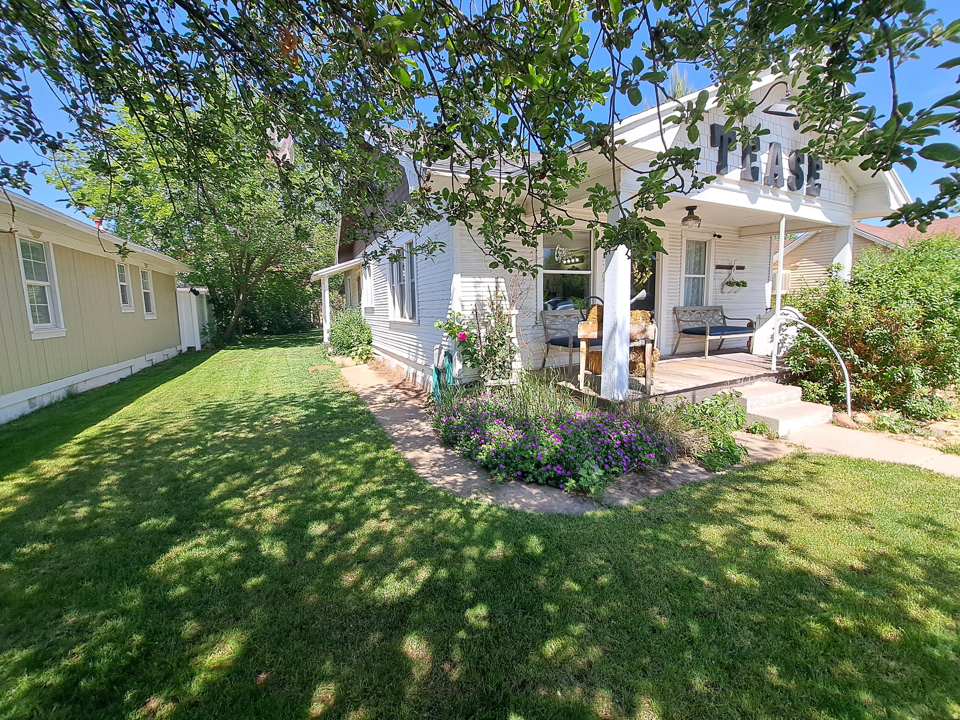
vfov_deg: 89.9
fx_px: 361
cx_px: 480
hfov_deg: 106.2
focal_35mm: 13
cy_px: 360
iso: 50
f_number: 2.2
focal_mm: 1.74
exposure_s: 1/708
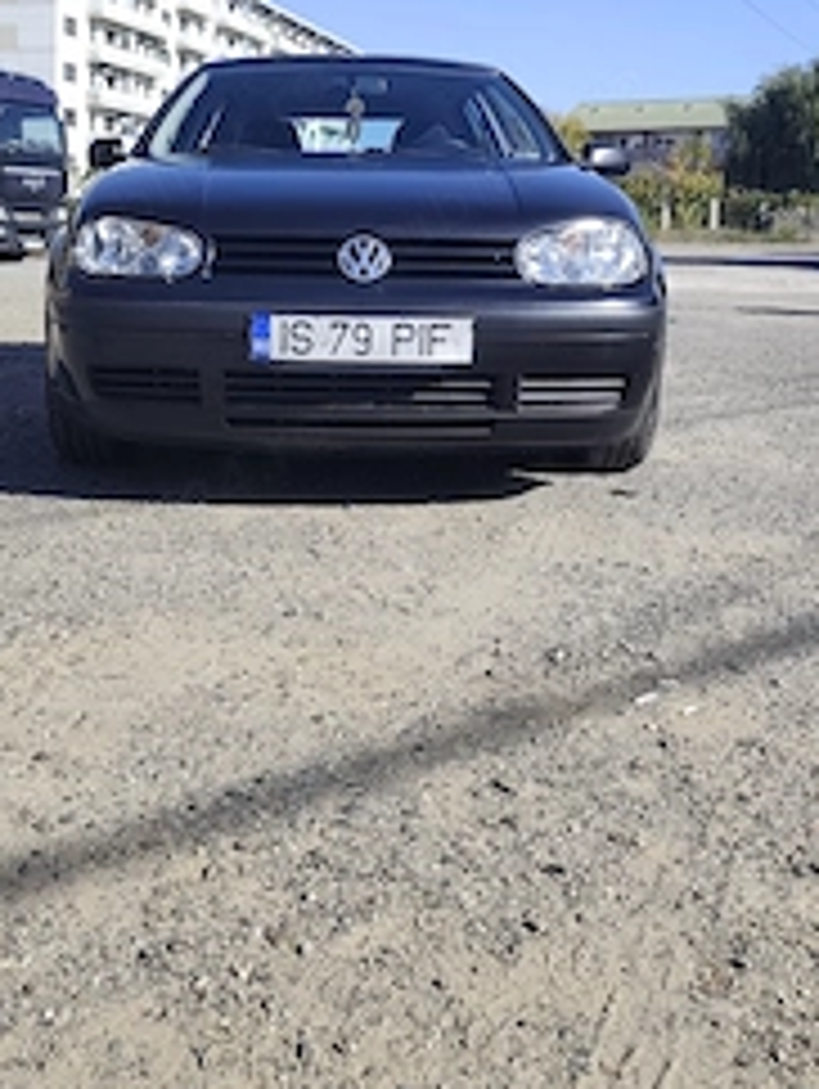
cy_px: 248
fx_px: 1197
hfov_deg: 37.7
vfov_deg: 46.8
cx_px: 342
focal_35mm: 38
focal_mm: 6.19
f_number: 1.65
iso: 50
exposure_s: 1/520
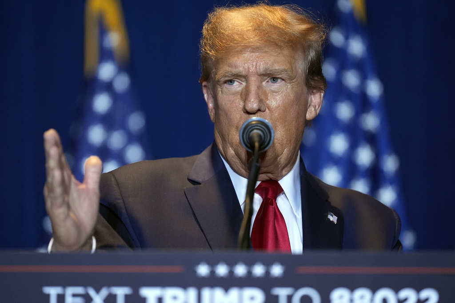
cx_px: 228
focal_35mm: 200
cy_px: 152
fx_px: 2528
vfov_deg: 6.9
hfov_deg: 10.3
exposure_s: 1/640
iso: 4000
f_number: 2.8
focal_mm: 200
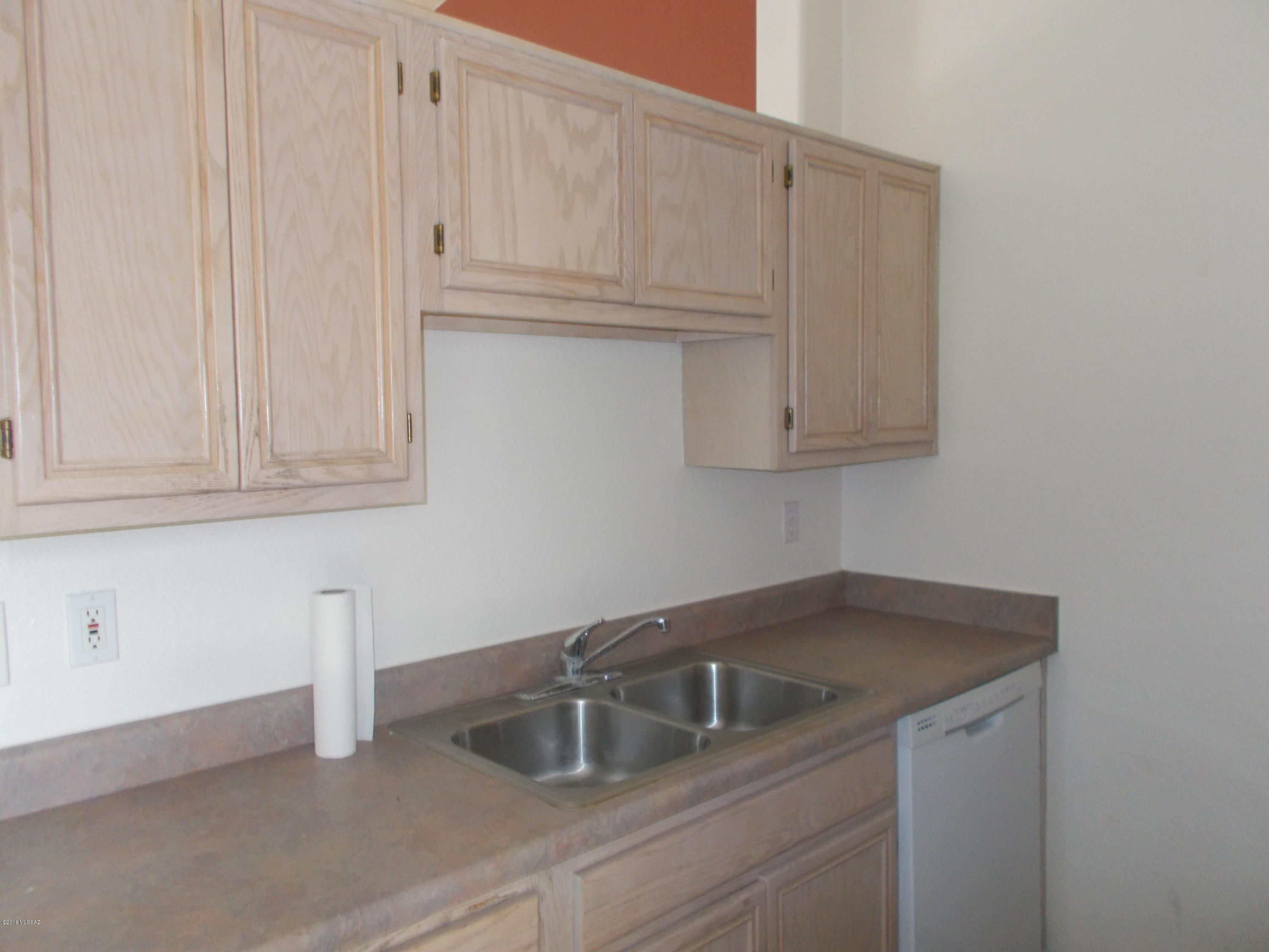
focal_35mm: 26
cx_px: 634
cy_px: 476
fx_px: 953
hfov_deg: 67.3
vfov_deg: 53.1
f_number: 3.2
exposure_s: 1/25
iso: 200
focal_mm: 4.6
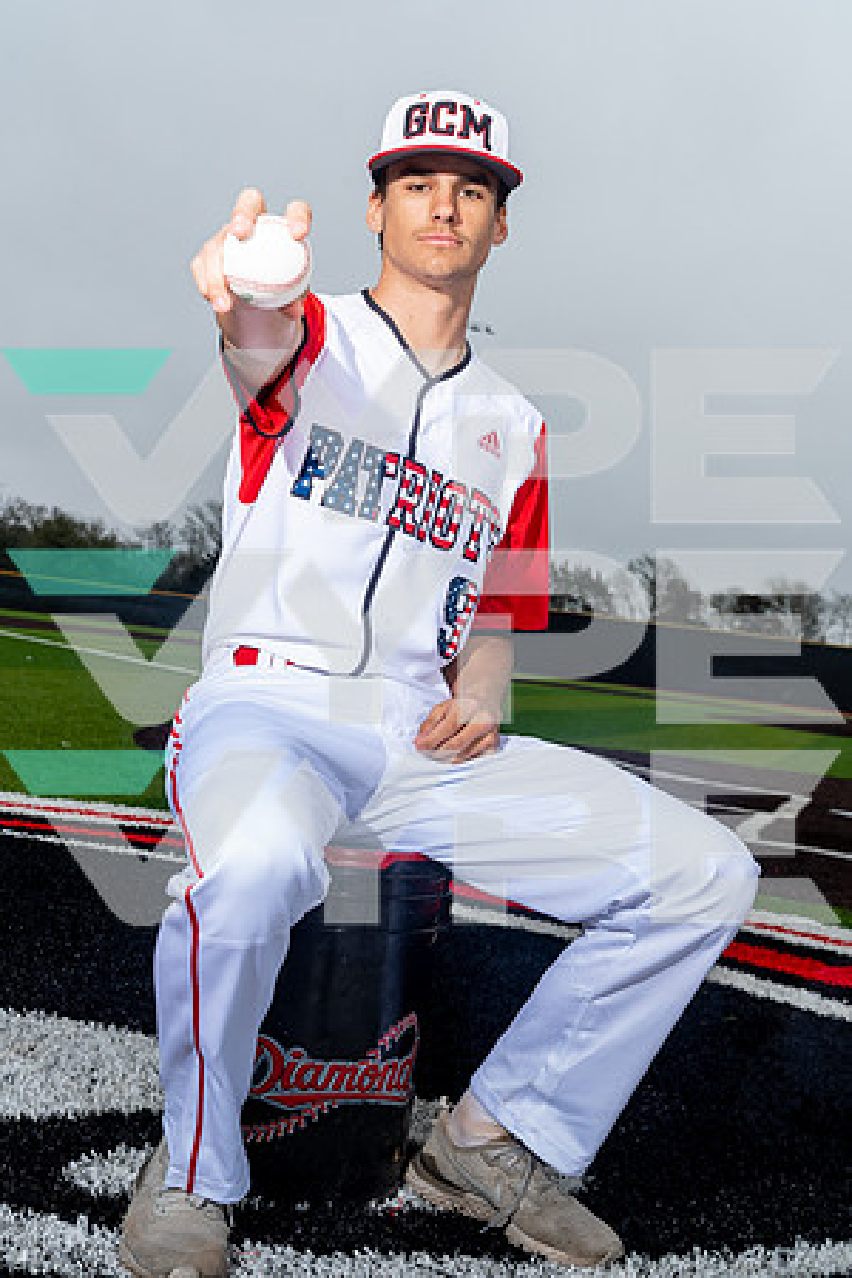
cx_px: 426
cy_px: 639
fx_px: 1633
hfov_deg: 29.2
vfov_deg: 42.7
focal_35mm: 46
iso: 320
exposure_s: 1/125
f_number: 8
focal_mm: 46
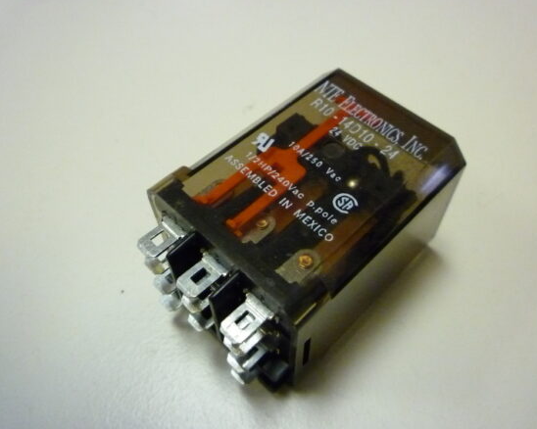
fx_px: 493
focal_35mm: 31
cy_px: 218
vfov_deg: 47.1
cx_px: 277
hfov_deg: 57.2
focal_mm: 5.2
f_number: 3.3
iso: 800
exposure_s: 1/50
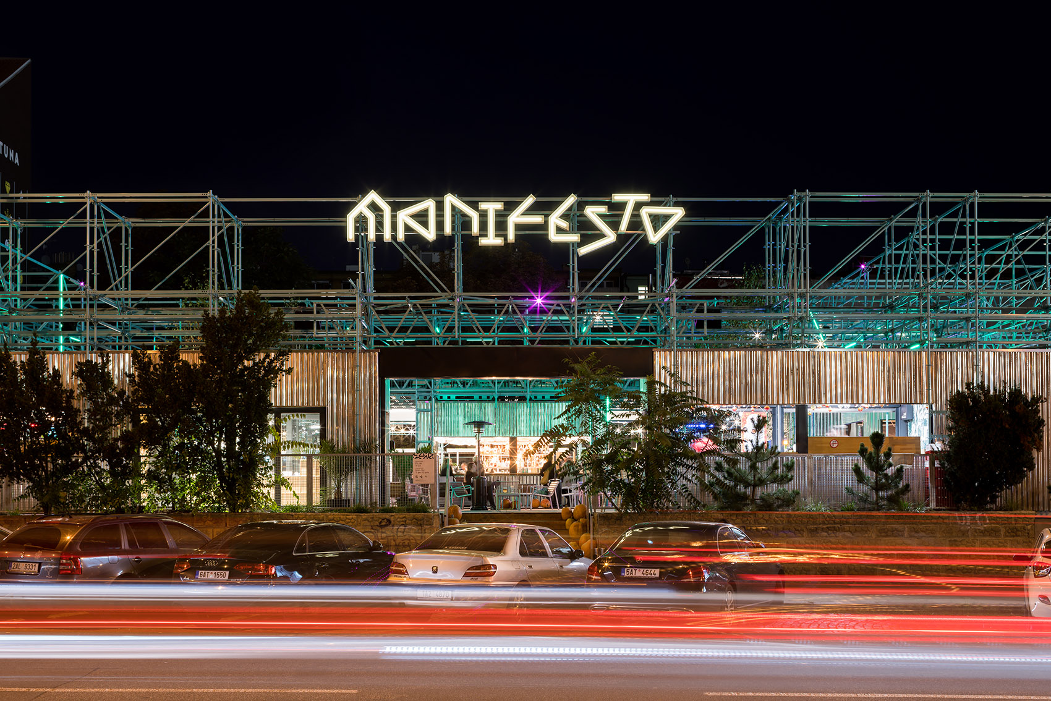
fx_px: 1314
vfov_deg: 29.9
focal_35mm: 45
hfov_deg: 43.6
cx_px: 526
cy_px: 350
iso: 100
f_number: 10
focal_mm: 45
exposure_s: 10
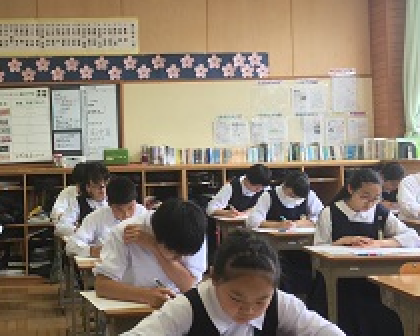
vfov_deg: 28.0
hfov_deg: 33.3
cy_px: 128
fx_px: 671
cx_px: 60
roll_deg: +1.4
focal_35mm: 54
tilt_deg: +1.1
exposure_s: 1/40
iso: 25
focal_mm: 4.15
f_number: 2.2
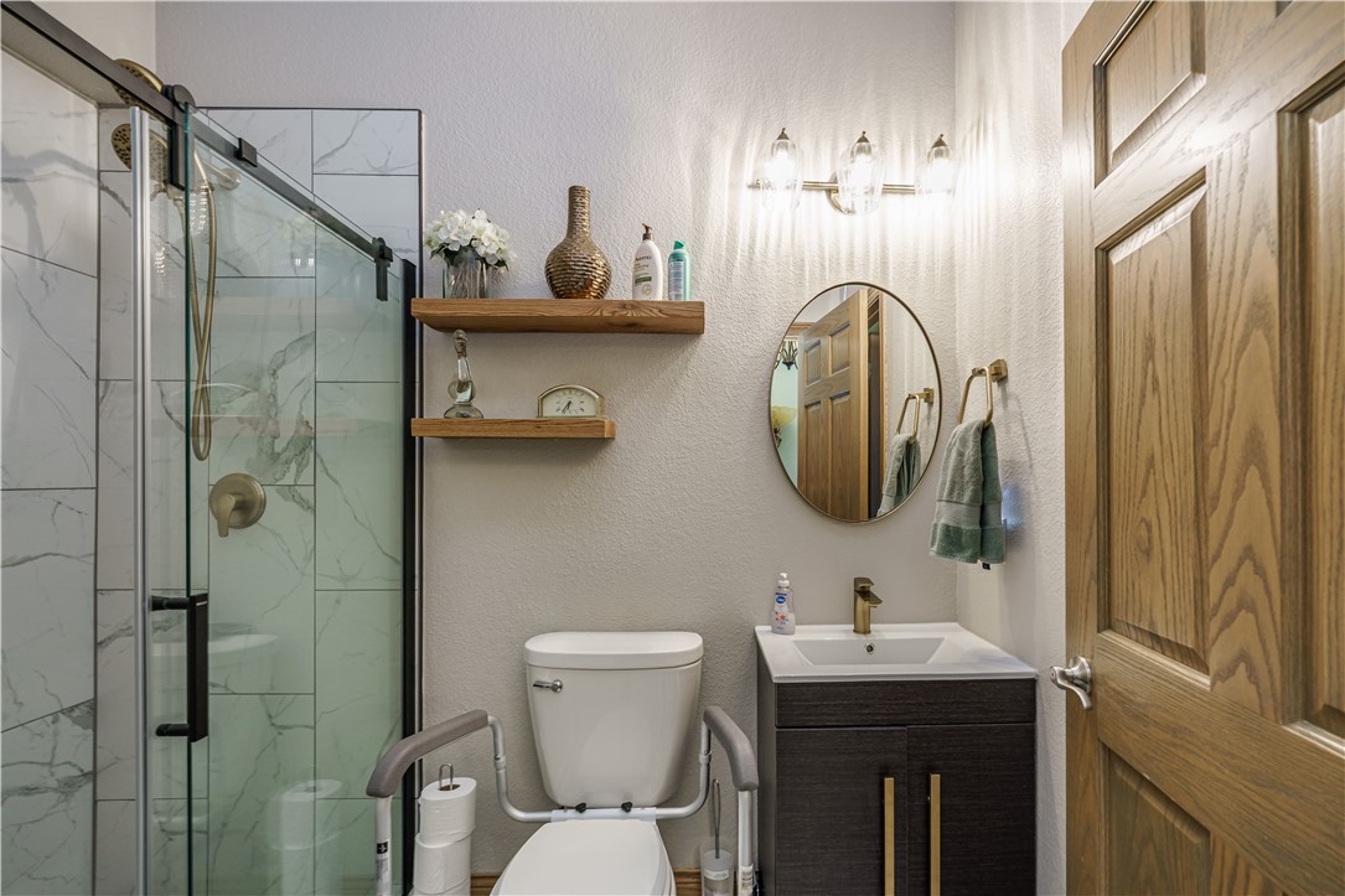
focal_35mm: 14
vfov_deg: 81.2
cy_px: 448
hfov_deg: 104.3
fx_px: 523
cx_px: 672
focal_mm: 14
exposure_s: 1/5
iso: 200
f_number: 9
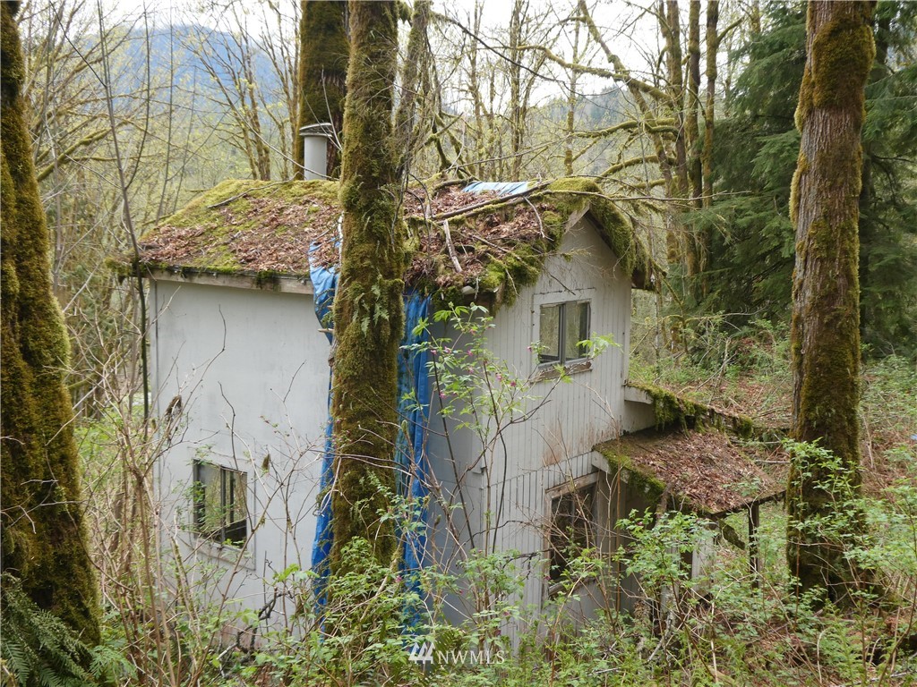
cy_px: 344
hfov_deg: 50.1
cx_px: 458
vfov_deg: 38.7
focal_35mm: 37
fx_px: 980
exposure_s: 1/125
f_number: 3.7
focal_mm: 6.7
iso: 80
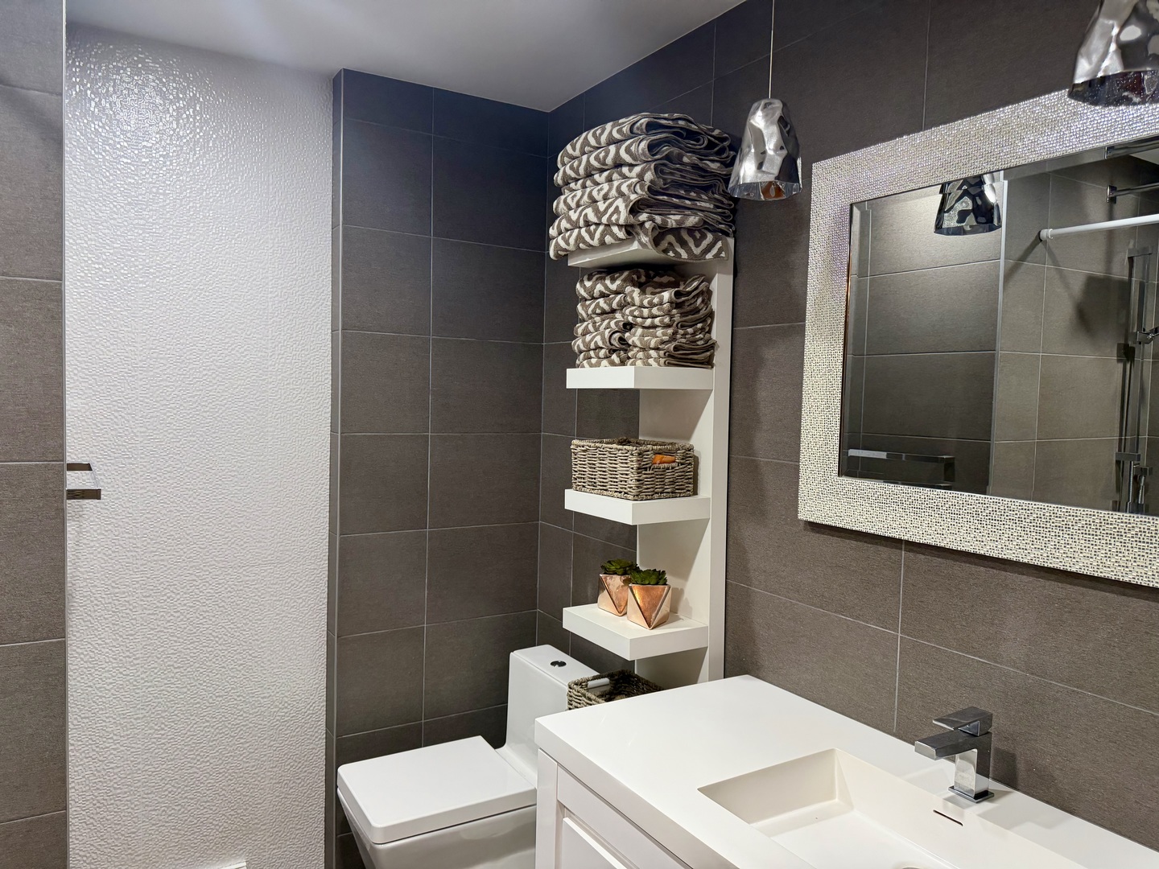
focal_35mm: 24
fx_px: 804
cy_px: 434
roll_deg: -1.6
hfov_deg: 71.6
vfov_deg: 56.8
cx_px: 580
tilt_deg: -4.3
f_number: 1.78
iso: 200
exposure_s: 1/120
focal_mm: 6.76
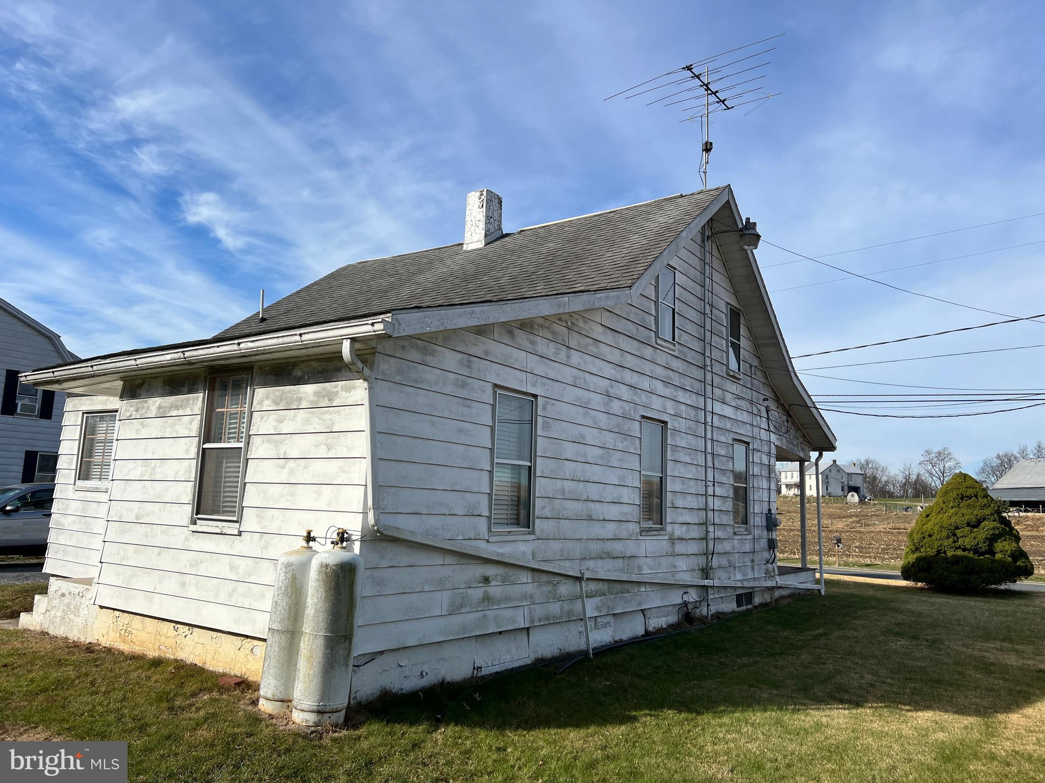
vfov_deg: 53.1
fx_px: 785
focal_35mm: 26
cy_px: 392
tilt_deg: +9.8
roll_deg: -0.9
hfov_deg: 67.3
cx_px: 522
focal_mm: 5.7
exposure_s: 1/5319
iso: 50
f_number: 1.5
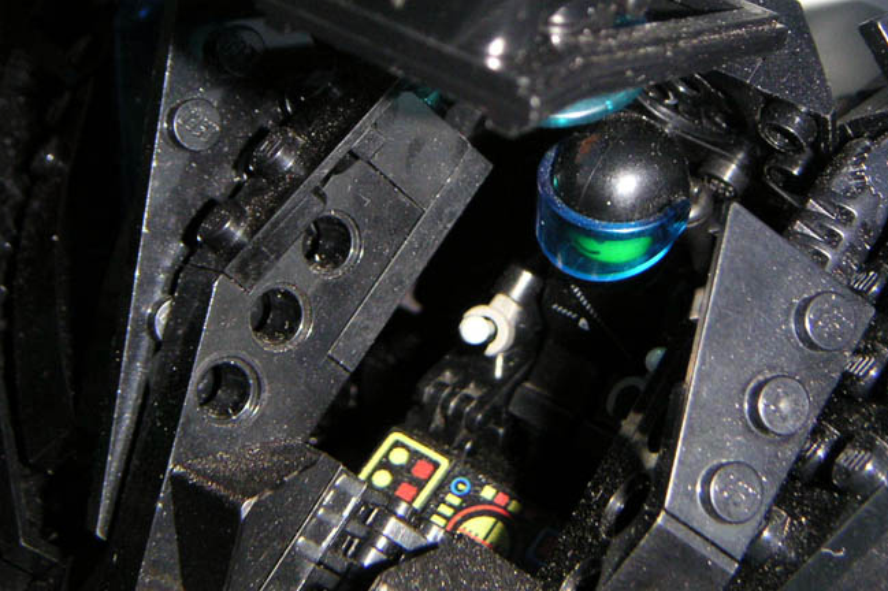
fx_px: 1676
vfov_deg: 20.0
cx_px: 504
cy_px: 235
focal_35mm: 68
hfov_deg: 29.6
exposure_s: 1/45
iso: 160
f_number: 6.7
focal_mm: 8.2
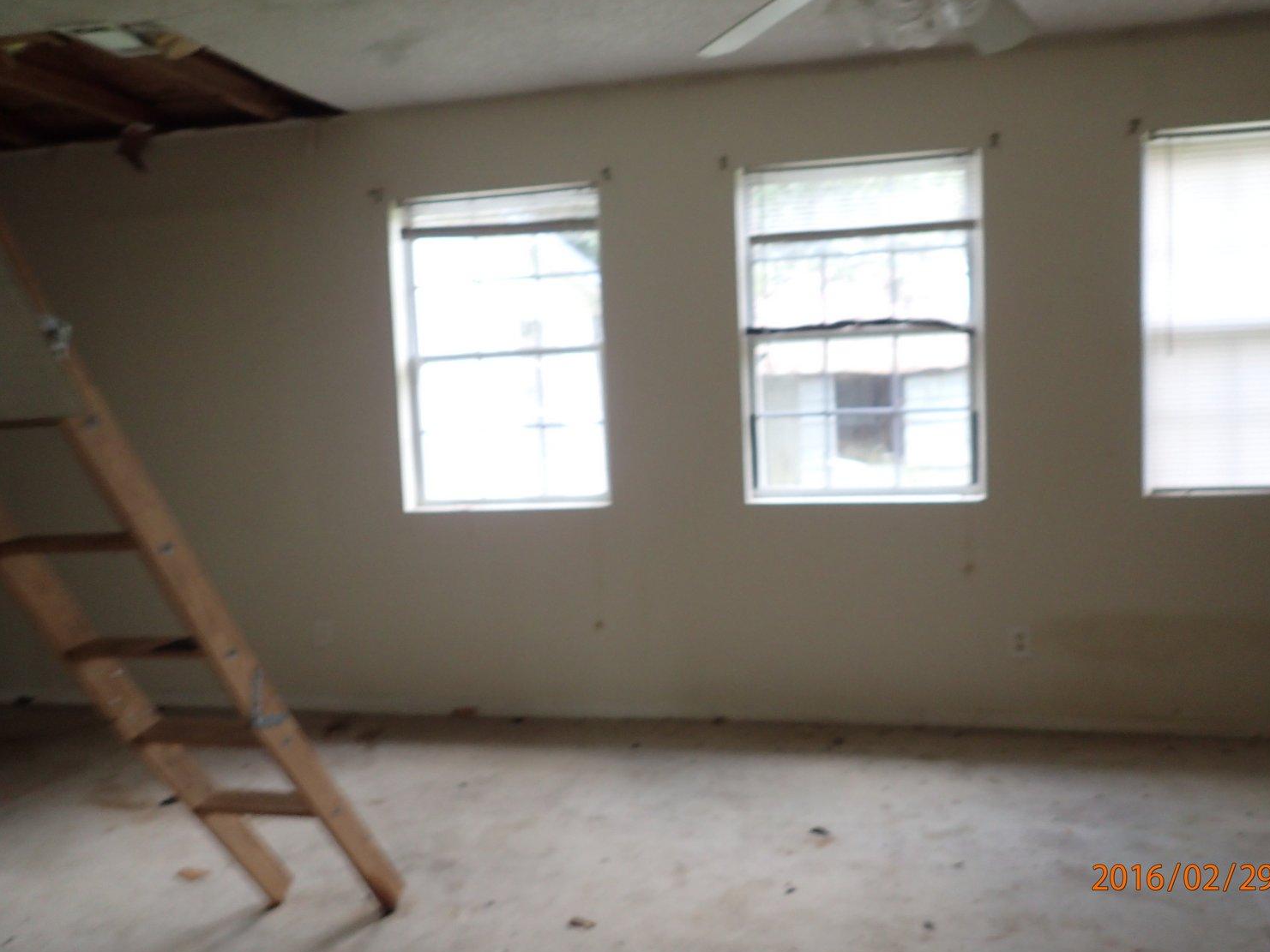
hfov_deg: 65.3
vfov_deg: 51.4
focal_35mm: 27
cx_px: 671
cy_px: 470
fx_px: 991
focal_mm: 4.5
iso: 200
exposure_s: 1/30
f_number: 2
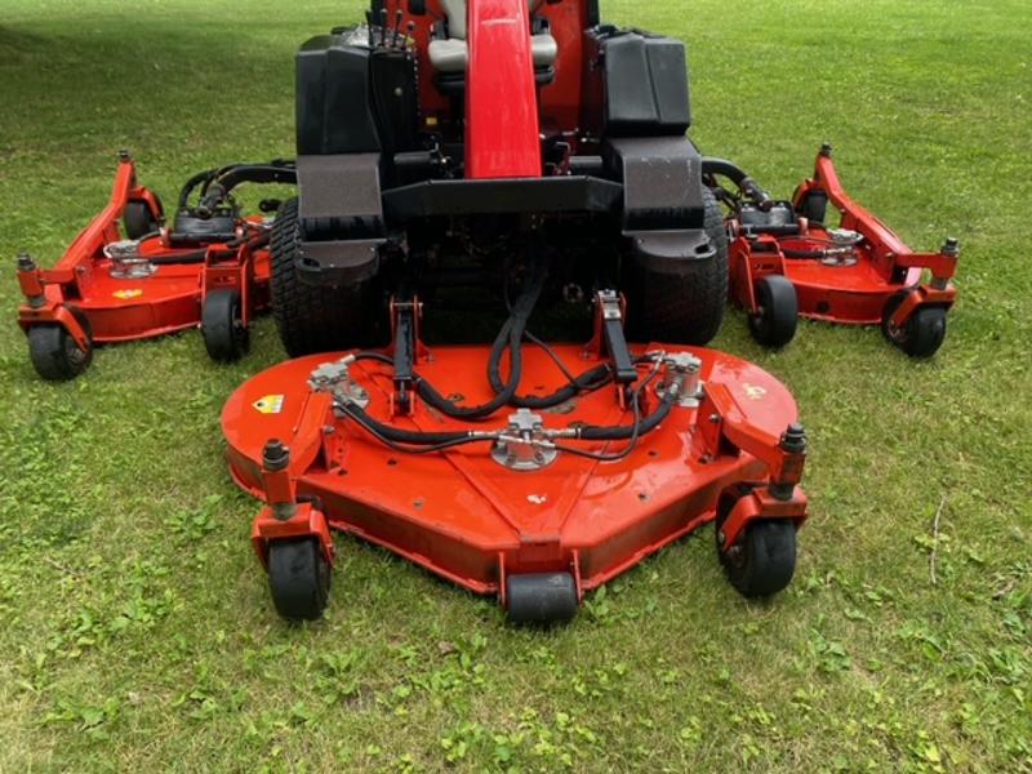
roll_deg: -1.3
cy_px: 387
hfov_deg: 67.3
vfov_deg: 53.1
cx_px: 516
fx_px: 775
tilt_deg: -27.9
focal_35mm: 26
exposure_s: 1/167
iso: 32
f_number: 1.8
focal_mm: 4.25
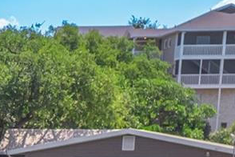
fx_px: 999
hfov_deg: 10.4
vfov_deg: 8.6
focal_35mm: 153
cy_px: 287
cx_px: -429
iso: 100
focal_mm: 8.38
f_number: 2.8
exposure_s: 1/1500
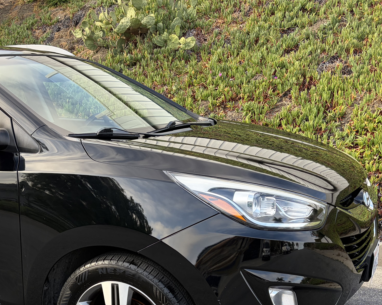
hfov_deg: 37.8
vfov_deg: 30.2
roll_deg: -0.5
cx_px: 139
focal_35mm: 49
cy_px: 241
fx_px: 554
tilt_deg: -17.6
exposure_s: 1/409
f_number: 1.6
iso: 64
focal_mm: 5.96
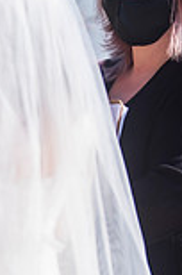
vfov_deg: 3.9
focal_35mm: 529
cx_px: -316
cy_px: 24
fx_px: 4029
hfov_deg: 2.6
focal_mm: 140
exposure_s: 1/800
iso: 100
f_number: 2.8
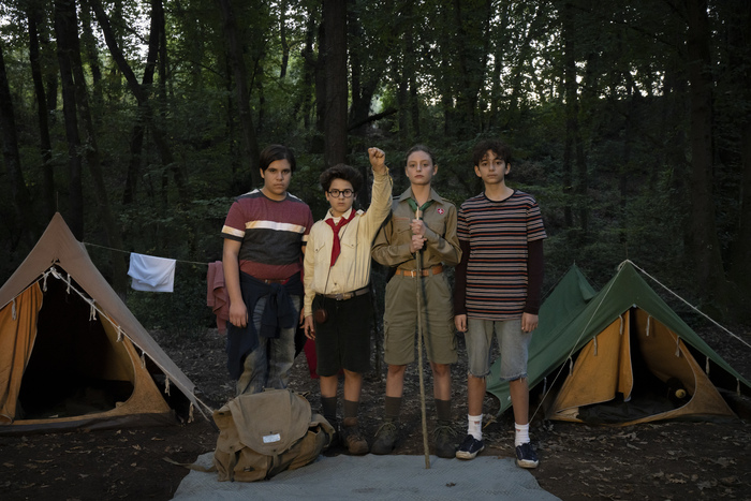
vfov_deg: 41.1
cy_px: 250
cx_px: 376
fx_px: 668
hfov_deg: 58.7
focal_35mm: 32
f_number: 5
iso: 3200
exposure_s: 1/125
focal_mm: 32
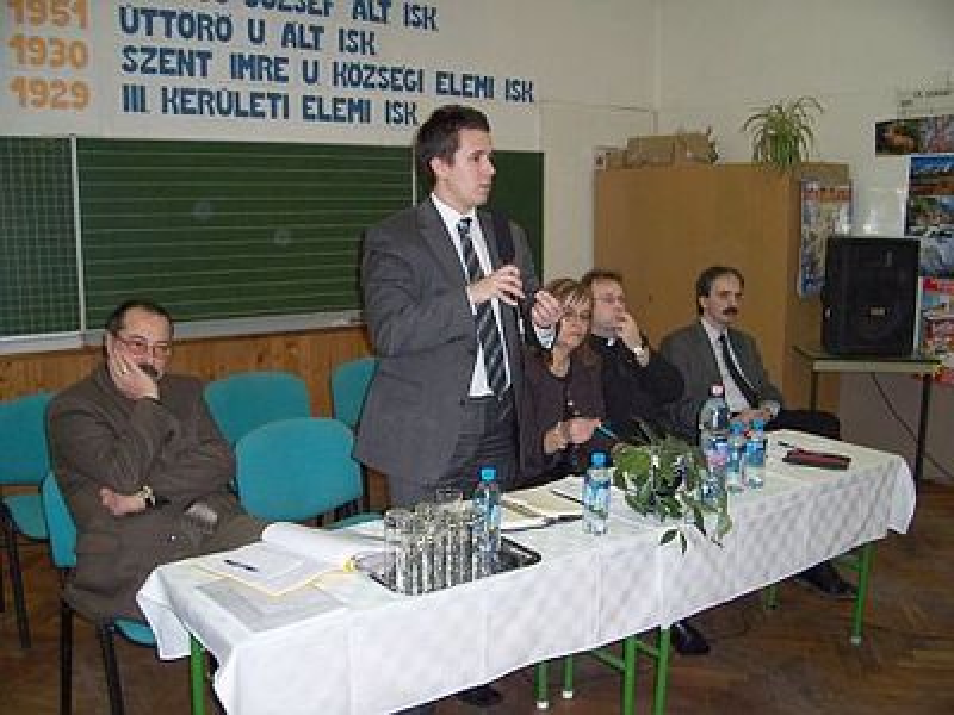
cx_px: 477
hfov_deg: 54.0
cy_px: 358
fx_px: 937
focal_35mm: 34
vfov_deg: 41.8
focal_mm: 5.6
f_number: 2.7
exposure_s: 1/60
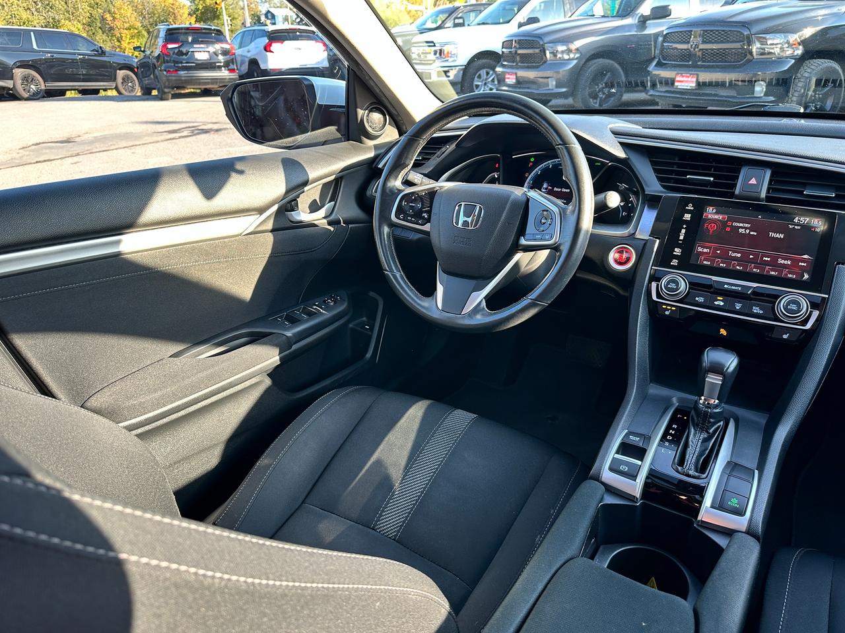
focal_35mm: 24
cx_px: 422
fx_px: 586
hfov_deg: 71.6
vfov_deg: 56.8
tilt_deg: -26.5
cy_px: 316
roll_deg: +2.3
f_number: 1.78
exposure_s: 1/121
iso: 125
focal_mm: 6.86
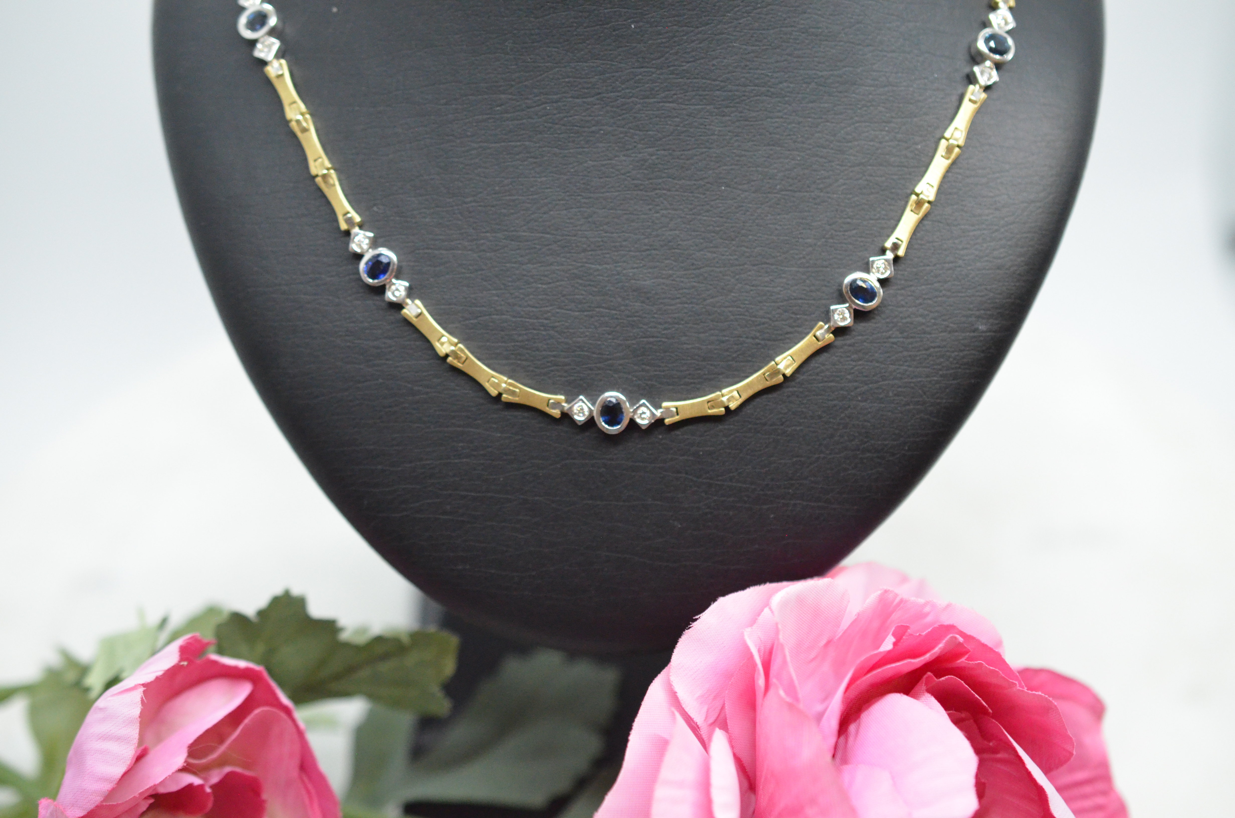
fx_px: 2054
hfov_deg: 33.5
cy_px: 409
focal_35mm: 60
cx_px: 618
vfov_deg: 22.5
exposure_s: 1/1000
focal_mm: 40
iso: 3200
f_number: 4
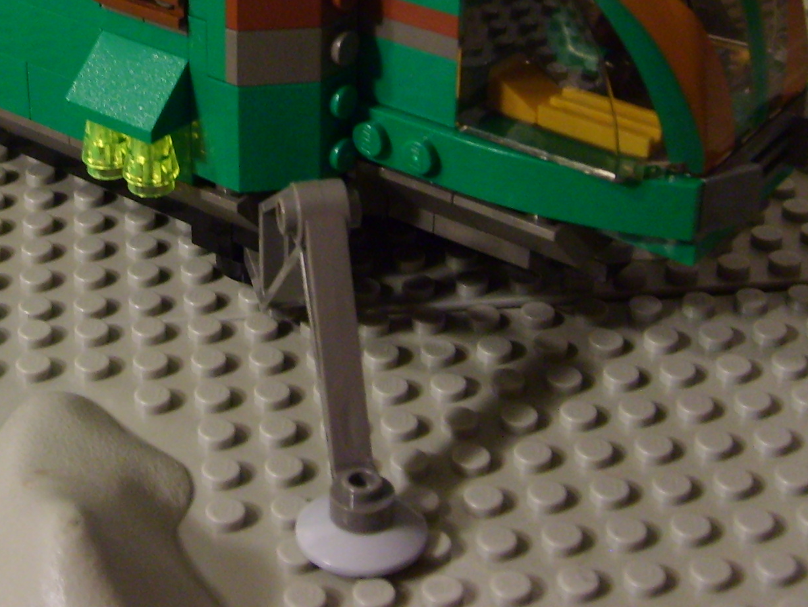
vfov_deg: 19.7
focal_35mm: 73
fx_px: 1704
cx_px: 218
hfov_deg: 26.4
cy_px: 18
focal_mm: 5.8
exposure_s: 1/20
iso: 140
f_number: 2.8
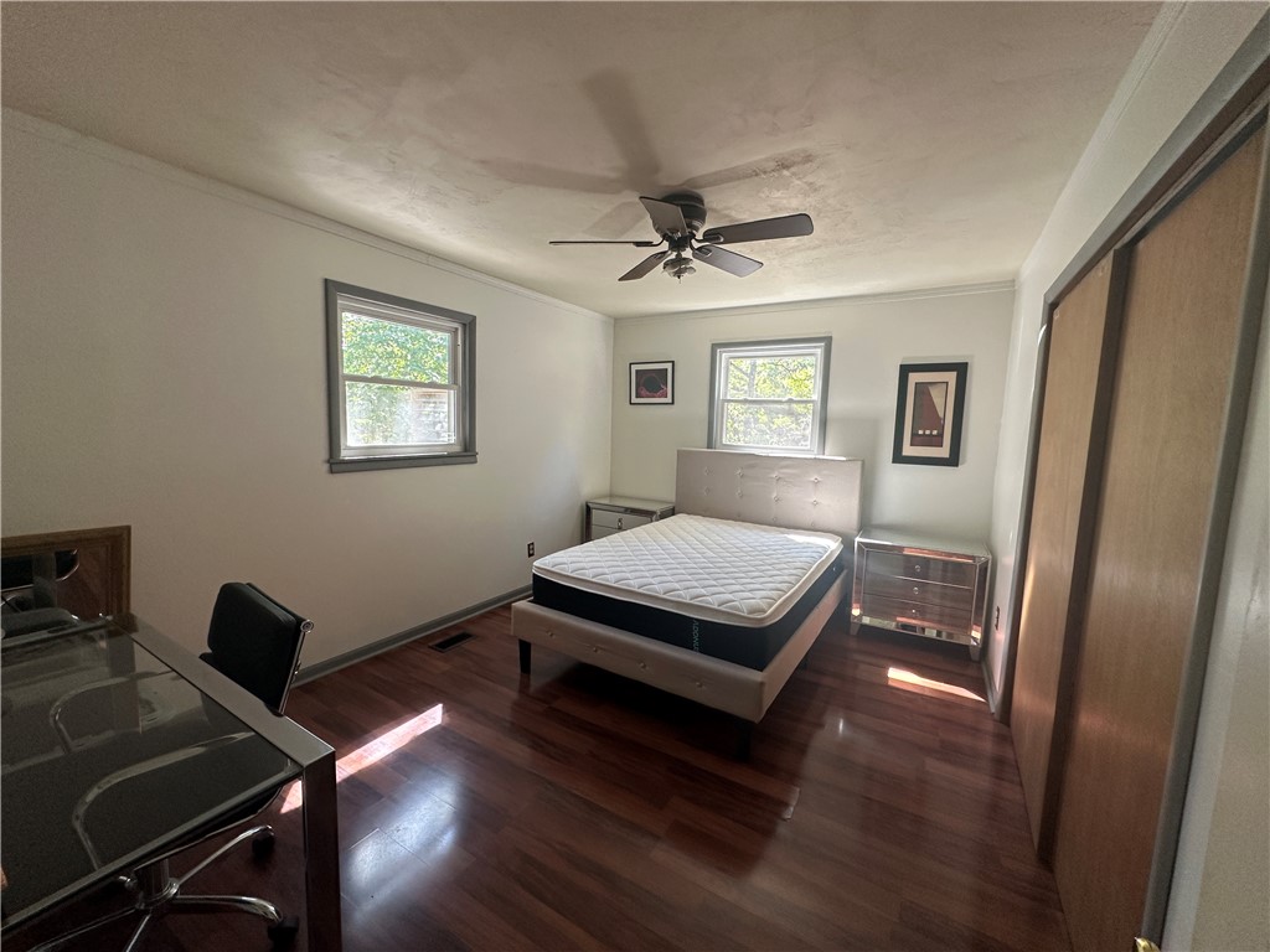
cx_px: 635
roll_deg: -2.4
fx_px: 514
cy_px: 476
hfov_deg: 102.1
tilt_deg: -5.2
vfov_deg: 85.7
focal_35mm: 14
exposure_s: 1/99
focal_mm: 2.22
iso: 125
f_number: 2.2
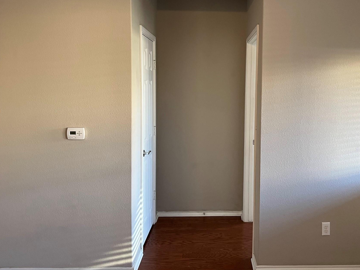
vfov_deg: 43.9
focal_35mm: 32
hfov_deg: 56.3
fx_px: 333
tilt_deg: -3.4
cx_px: 220
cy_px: 106
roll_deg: +0.7
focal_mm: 5.7
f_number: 1.5
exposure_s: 1/60
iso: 200
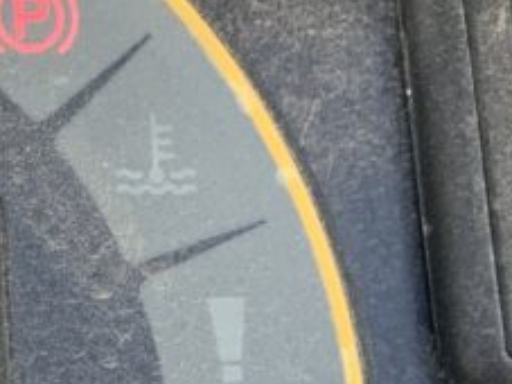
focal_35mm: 131
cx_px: -325
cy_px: 468
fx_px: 1937
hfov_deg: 13.8
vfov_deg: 11.1
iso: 32
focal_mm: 3
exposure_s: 1/122
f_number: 1.8
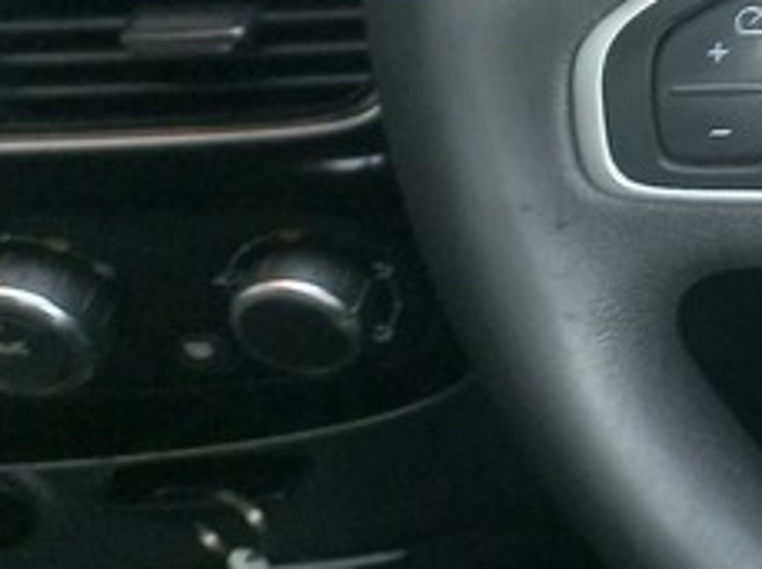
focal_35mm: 112
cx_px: 1447
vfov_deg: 12.9
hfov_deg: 14.9
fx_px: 2462
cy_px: -103
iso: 125
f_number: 1.8
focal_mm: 4.6
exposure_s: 1/50
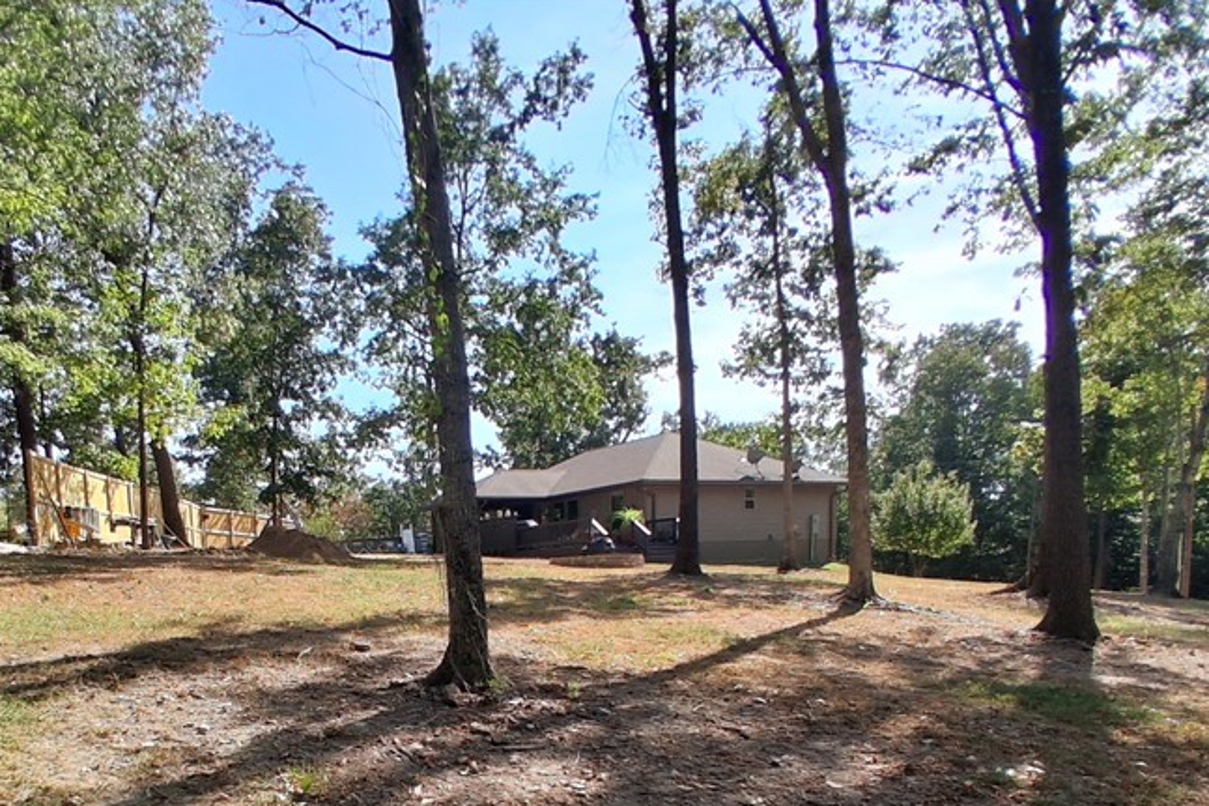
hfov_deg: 63.9
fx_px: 940
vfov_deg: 42.9
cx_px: 405
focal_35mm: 28
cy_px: 709
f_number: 2.2
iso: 50
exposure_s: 1/1048
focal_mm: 1.4
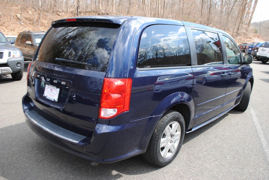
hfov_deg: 61.9
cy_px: 90
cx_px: 134
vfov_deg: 43.7
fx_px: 224
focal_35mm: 30
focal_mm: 20
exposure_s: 1/125
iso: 100
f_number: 5.6
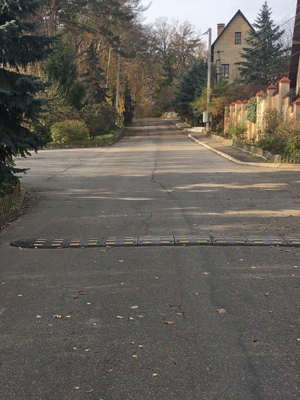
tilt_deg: -3.9
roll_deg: +0.2
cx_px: 114
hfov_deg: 29.0
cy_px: 207
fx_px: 578
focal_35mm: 50
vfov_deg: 38.2
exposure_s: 1/625
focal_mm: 4.15
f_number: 2.2
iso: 25
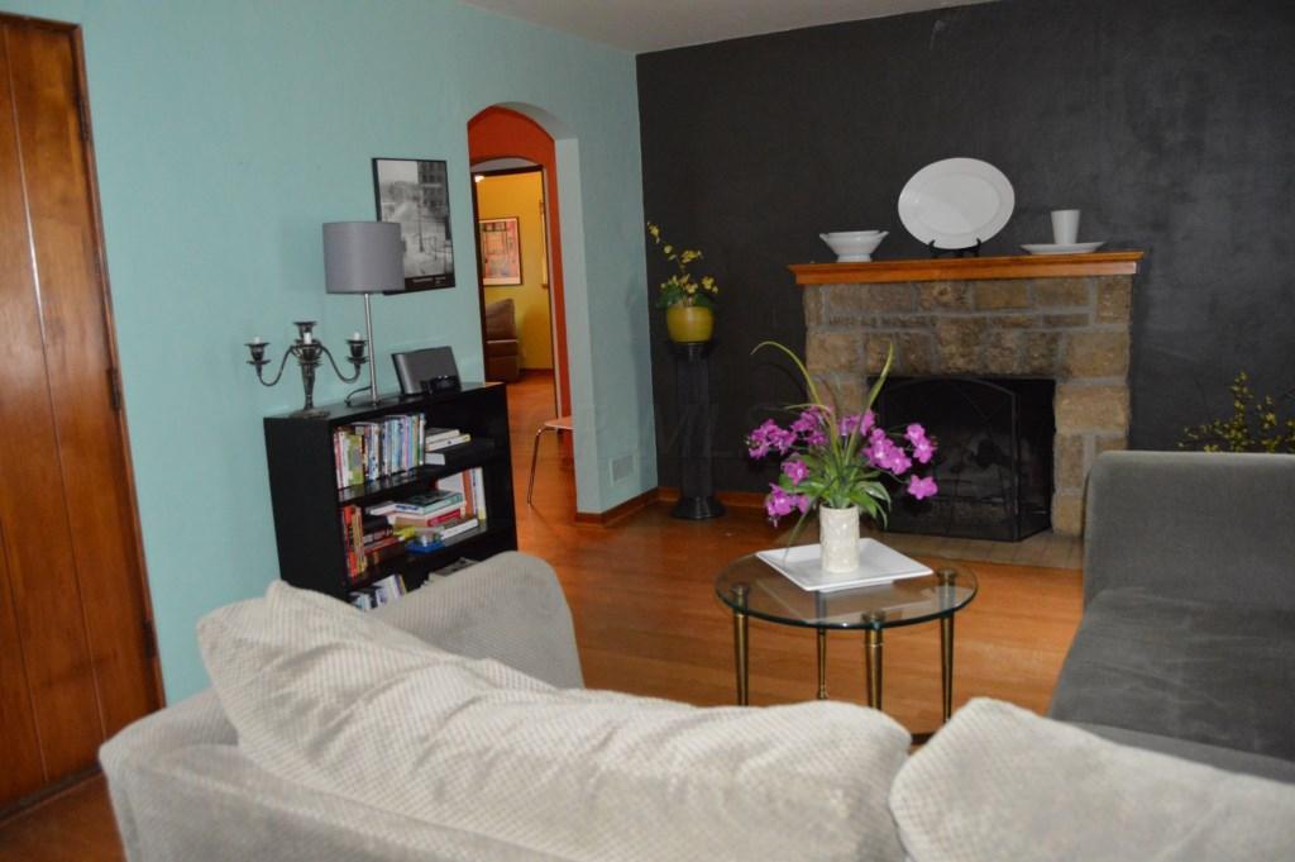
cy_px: 431
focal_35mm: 27
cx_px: 648
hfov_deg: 67.4
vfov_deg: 47.9
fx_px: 970
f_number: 3.5
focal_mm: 18
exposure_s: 1/60
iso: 3200
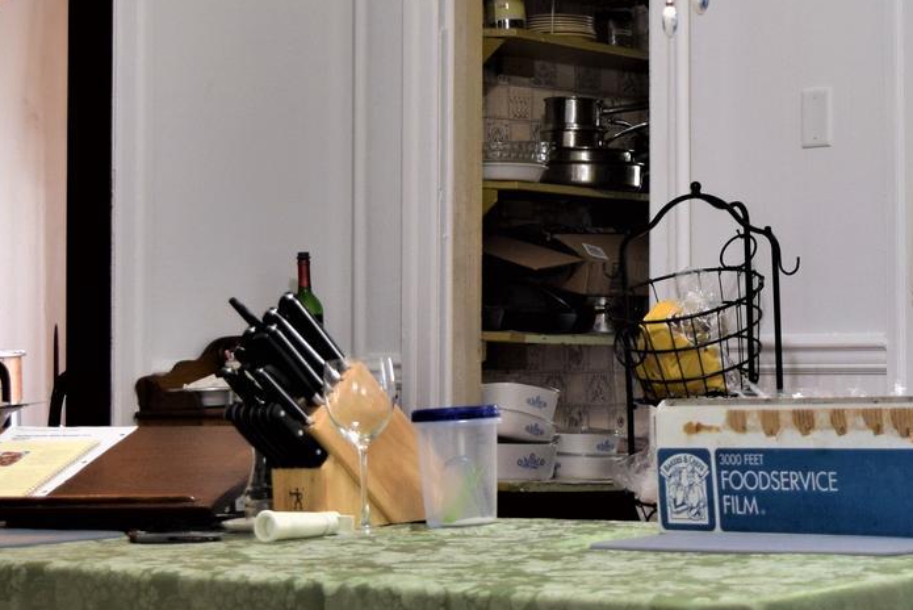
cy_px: 216
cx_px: 645
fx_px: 2689
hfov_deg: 19.2
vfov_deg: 12.9
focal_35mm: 106
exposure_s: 1/60
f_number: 4
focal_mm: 24
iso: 400
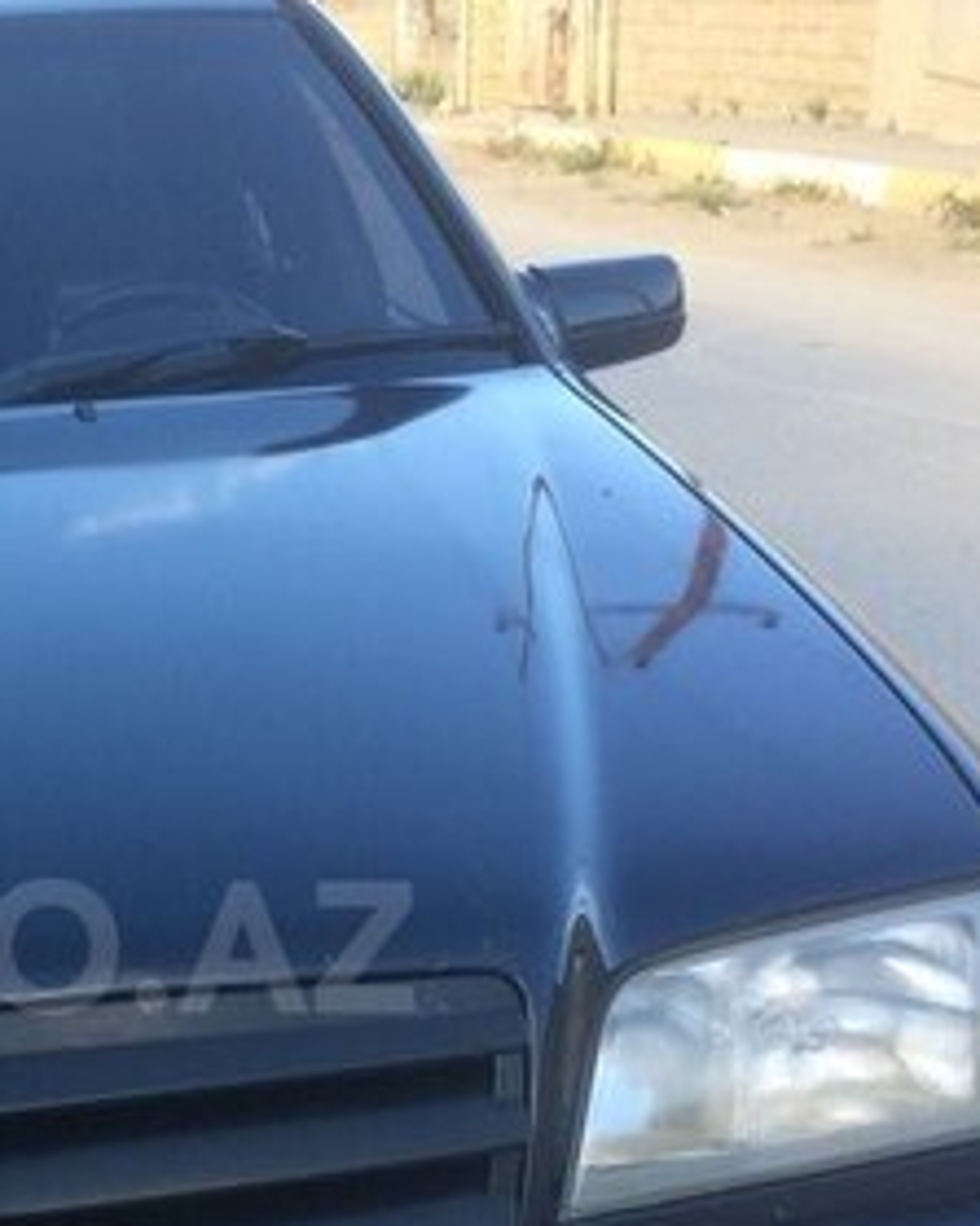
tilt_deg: -20.4
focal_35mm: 67
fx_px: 2430
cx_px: -35
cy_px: 947
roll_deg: +3.8
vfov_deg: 27.8
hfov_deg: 21.8
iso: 32
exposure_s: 1/196
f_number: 2.2
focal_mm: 4.15
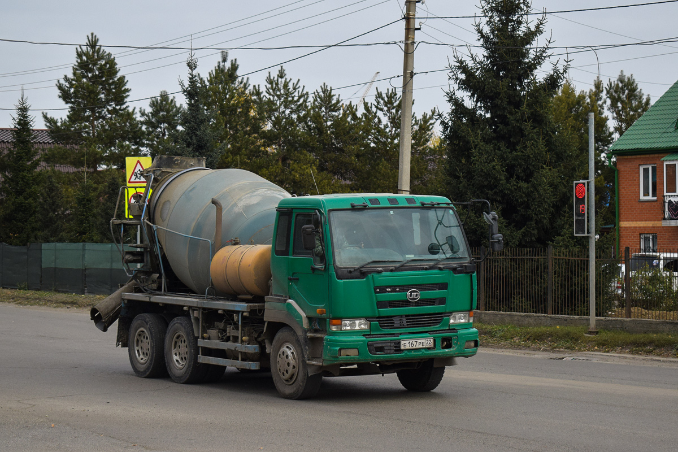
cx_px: 339
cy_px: 226
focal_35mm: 72
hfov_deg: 28.1
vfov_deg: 18.9
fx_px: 1356
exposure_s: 1/1250
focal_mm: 48
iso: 400
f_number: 7.1
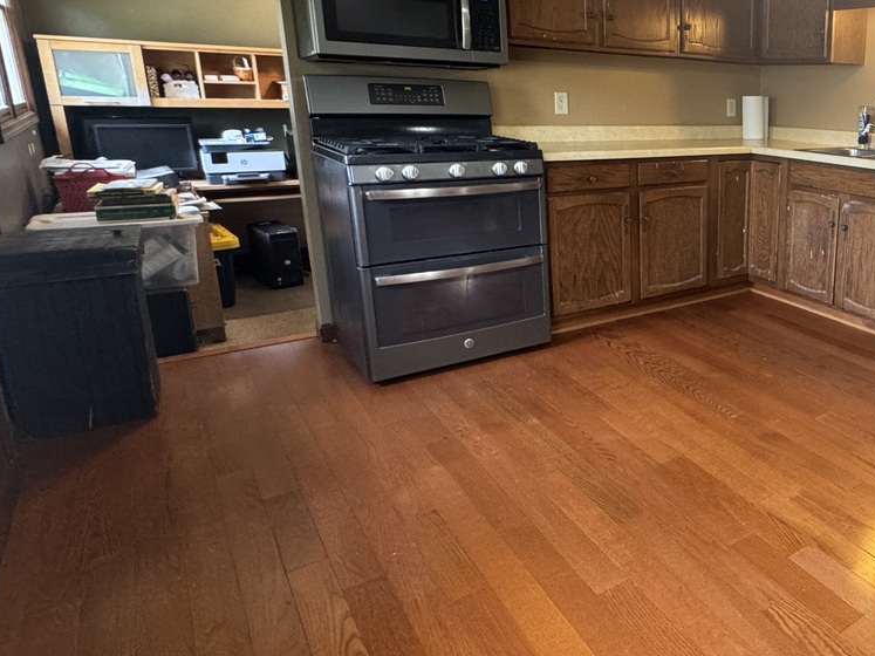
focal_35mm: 27
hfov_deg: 56.8
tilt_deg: -14.0
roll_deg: -1.4
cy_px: 258
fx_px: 682
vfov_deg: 51.0
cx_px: 778
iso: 400
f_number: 2.2
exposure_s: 1/60
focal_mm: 2.22
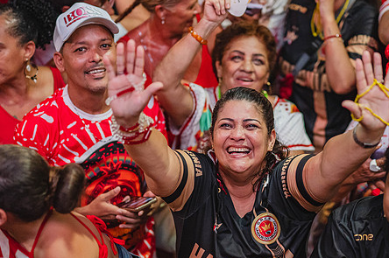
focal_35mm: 98
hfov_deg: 20.8
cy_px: 151
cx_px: 247
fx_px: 1058
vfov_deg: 13.9
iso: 1000
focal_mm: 50
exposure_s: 1/1250
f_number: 1.2
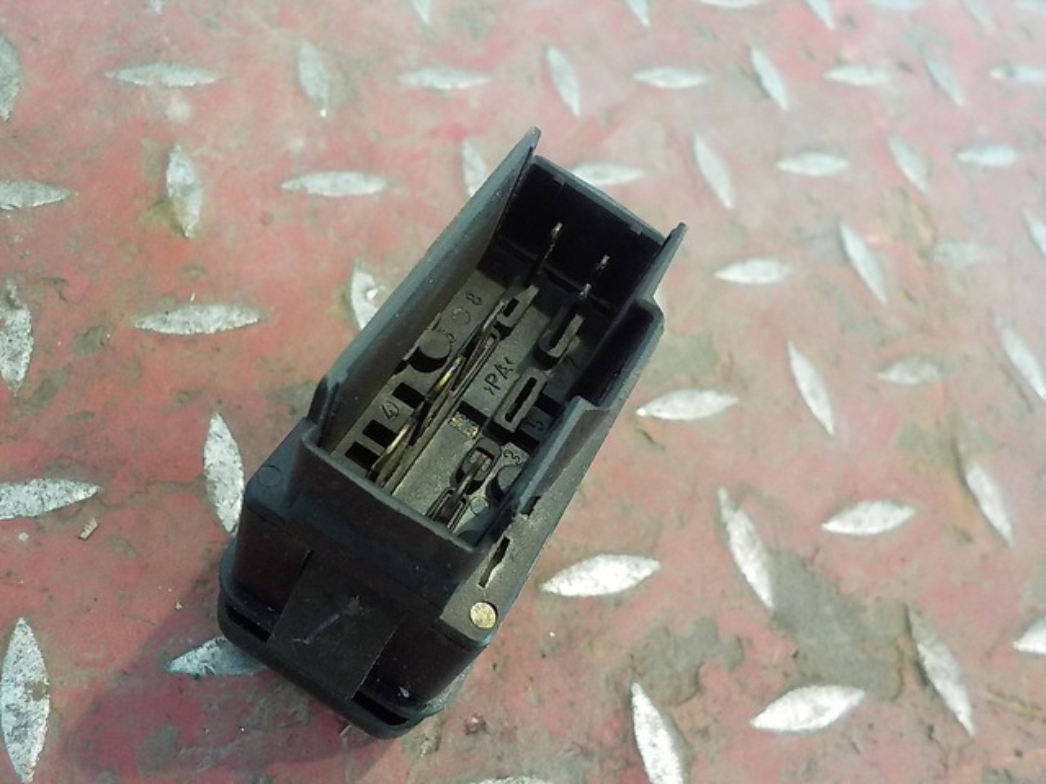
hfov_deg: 60.0
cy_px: 392
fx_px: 907
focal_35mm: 30
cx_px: 523
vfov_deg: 46.8
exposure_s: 1/50
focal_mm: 4.1
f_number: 3.3
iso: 800
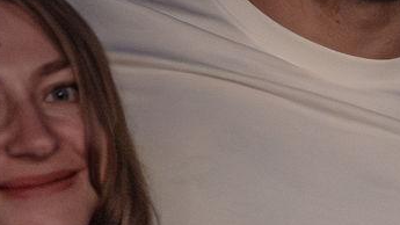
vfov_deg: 5.9
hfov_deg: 9.5
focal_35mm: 204
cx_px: 932
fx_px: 2164
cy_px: 386
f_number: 2
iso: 25600
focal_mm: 35
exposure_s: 1/160
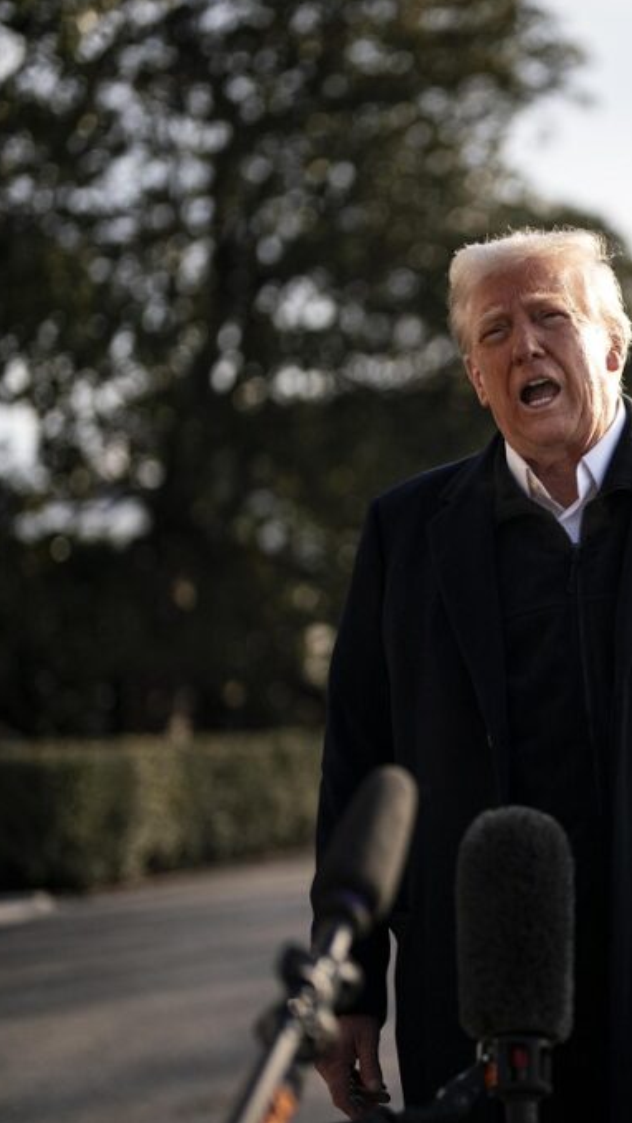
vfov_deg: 26.8
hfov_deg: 15.0
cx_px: 670
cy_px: 560
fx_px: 2353
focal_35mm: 79
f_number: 1.2
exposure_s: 1/12800
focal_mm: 50
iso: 320
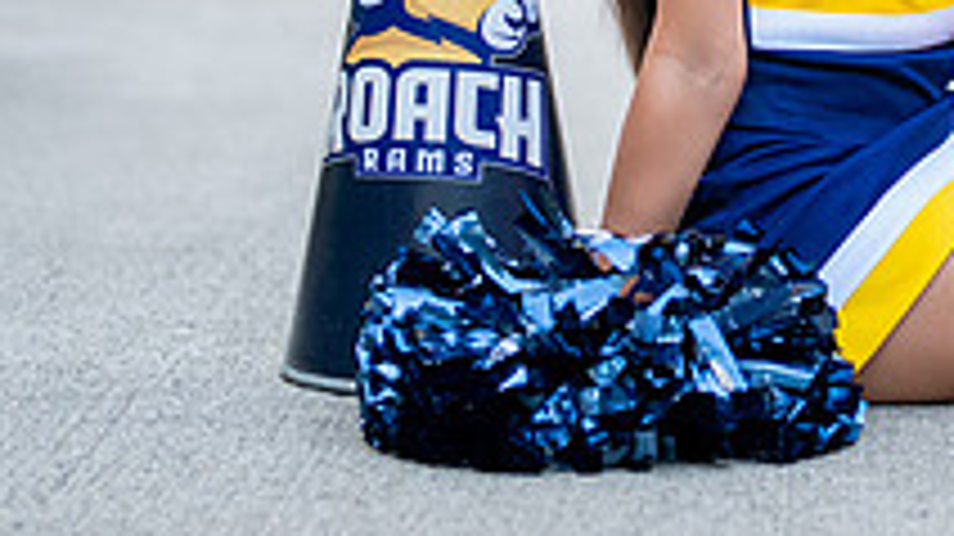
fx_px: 4930
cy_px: -122
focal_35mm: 195
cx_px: 1039
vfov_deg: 6.2
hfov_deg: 10.9
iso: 320
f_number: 1.2
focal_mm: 50
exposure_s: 1/500
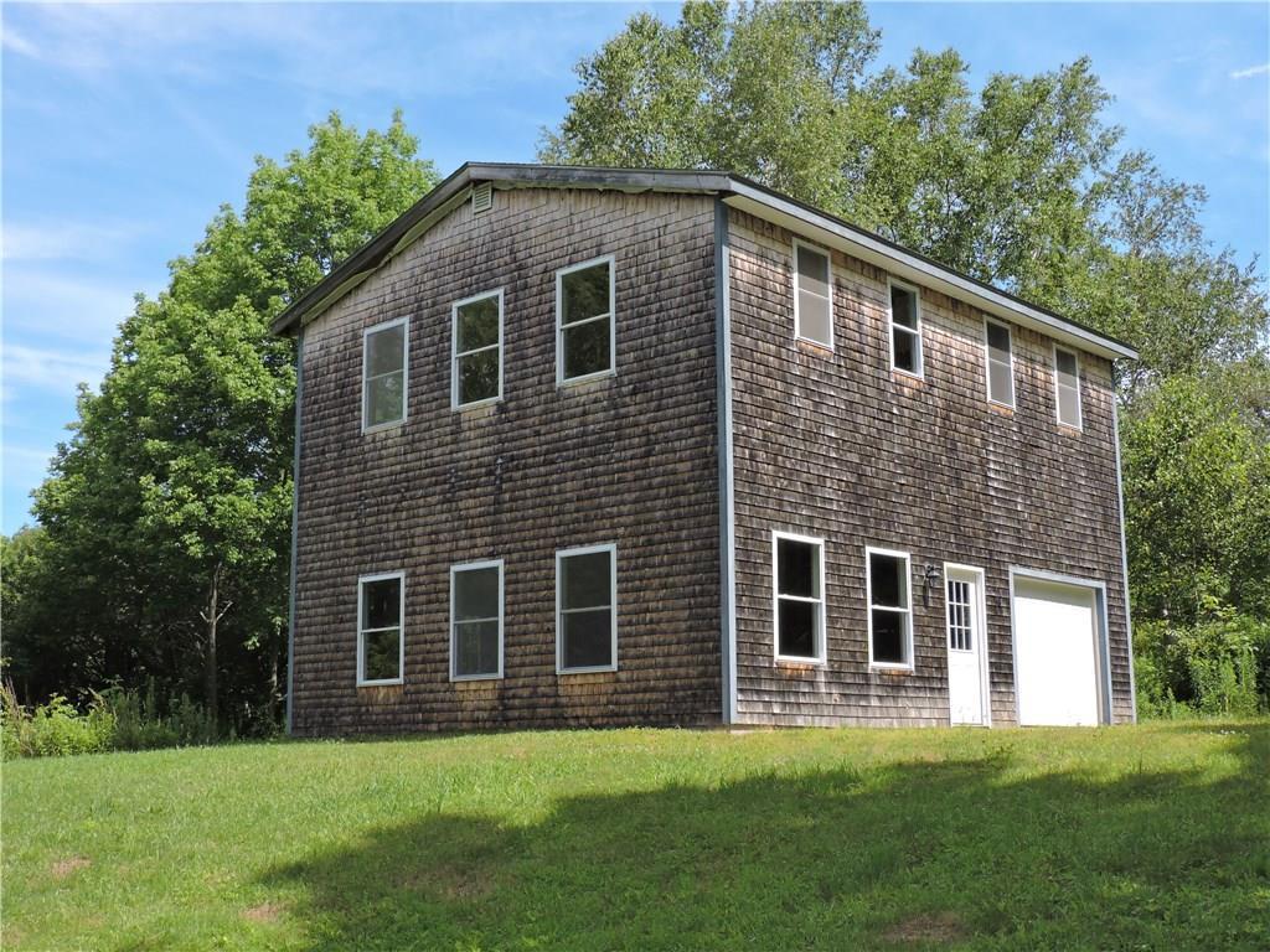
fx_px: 1578
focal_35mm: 43
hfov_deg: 43.9
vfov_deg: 33.6
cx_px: 635
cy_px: 476
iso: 360
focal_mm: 7.7
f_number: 3.4
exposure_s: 1/2000
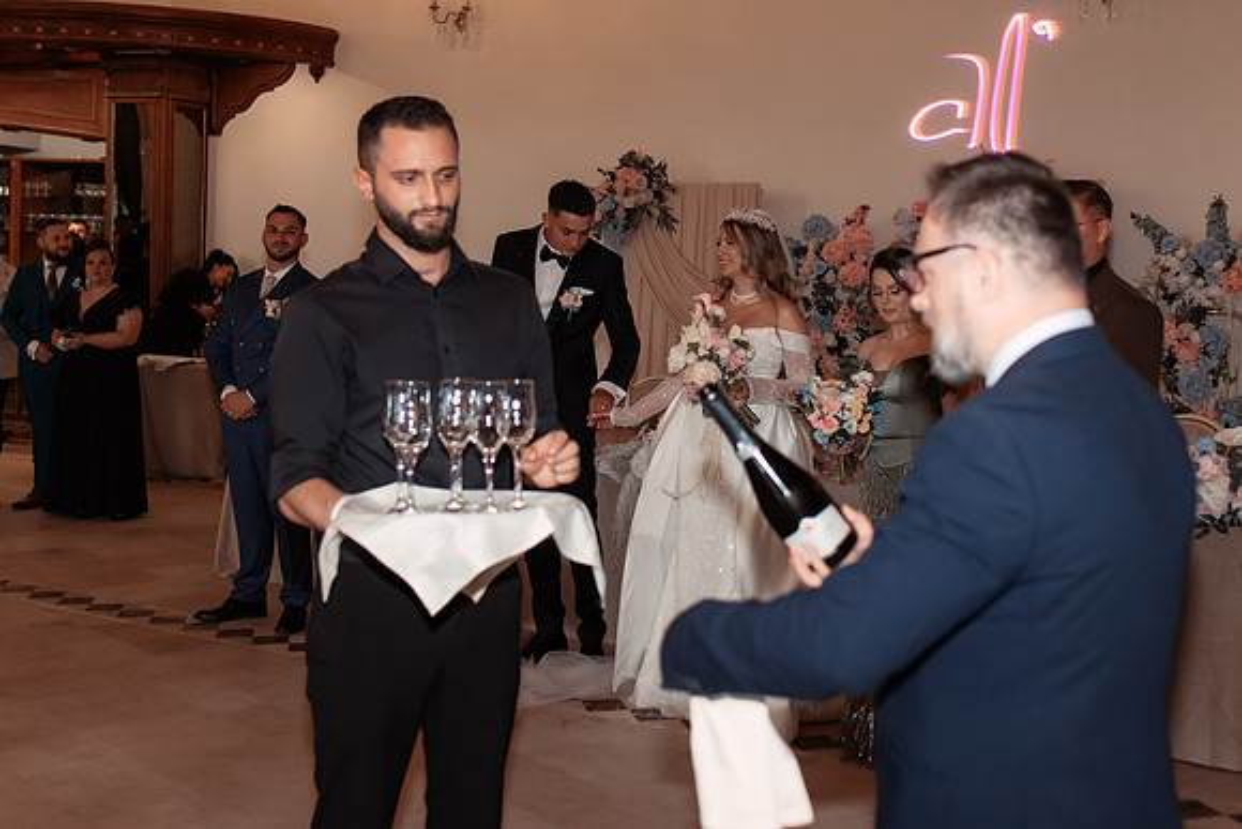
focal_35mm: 44
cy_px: 304
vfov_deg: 30.2
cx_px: 747
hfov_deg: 43.9
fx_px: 1531
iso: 1250
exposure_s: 1/250
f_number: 3.5
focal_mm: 35
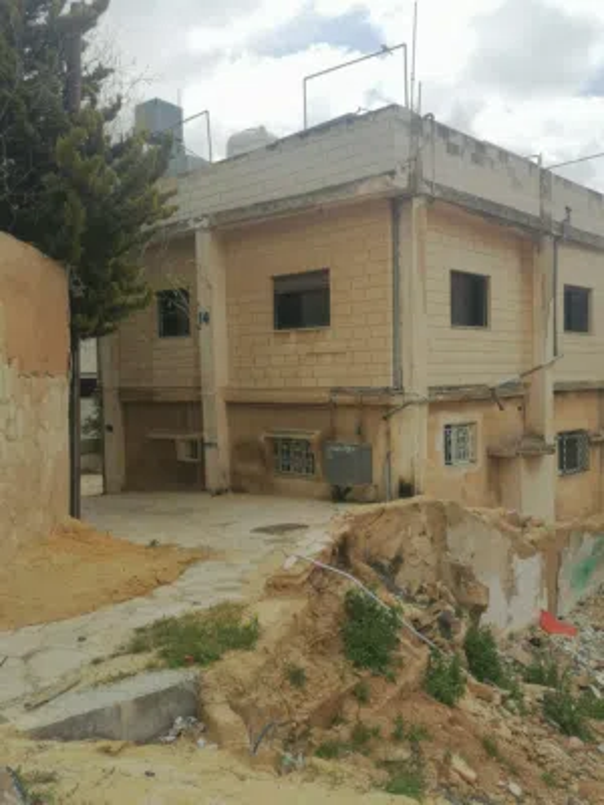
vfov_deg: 56.8
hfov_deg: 44.2
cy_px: 402
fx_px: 744
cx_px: 302
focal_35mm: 32
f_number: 1.8
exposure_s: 1/1695
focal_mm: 5.3
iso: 50
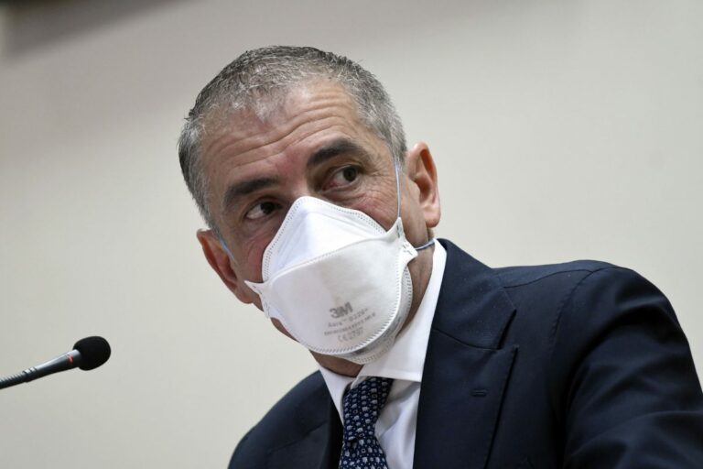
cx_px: 352
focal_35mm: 300
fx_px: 5858
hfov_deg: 6.9
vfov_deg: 4.6
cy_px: 234
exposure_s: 1/125
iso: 3200
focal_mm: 200
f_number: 4
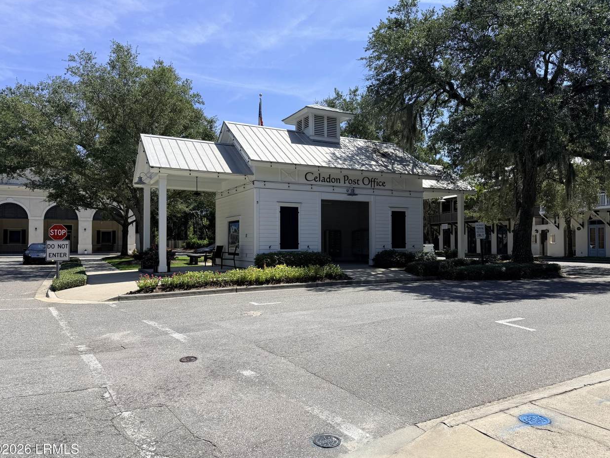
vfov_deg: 54.9
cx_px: 308
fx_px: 441
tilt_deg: +1.8
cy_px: 232
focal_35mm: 25
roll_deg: +0.2
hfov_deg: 69.4
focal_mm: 6.76
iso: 80
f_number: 1.78
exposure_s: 1/4673
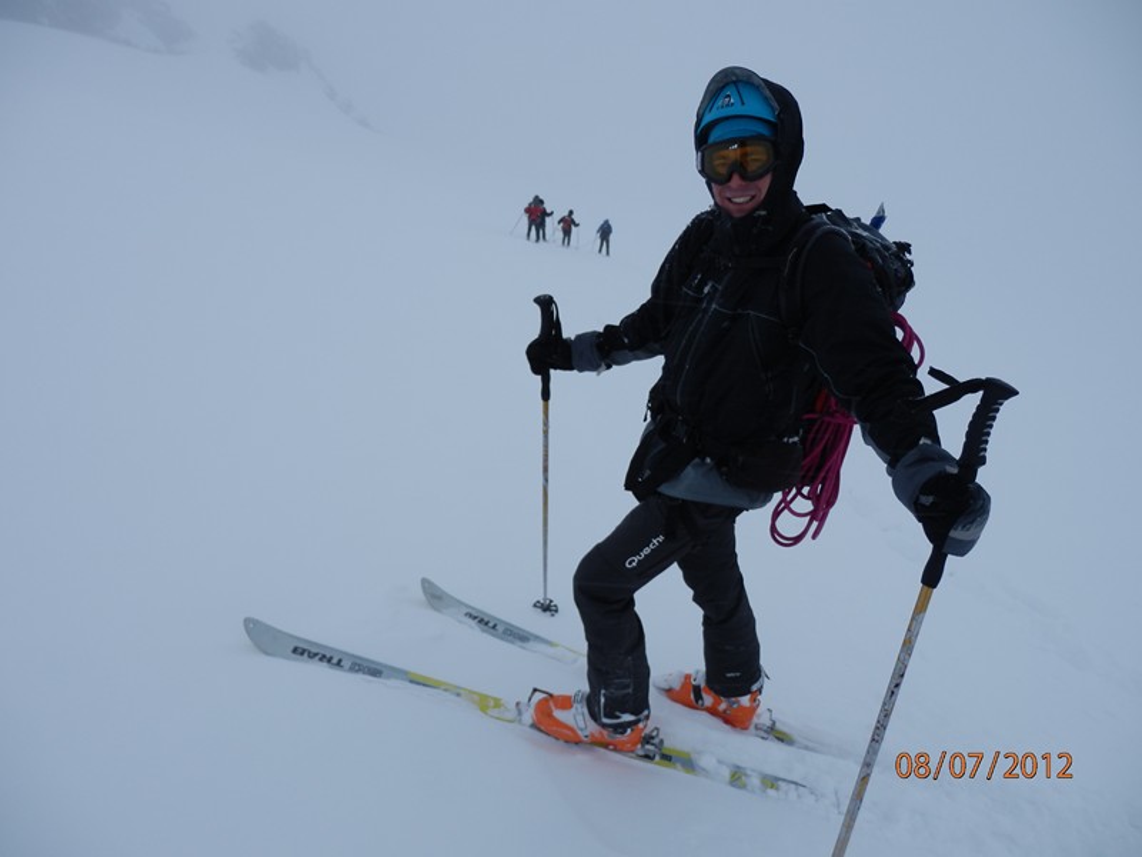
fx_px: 825
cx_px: 571
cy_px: 428
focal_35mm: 25
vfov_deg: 54.9
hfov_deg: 69.4
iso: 80
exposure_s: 1/250
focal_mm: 4.5
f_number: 8.7
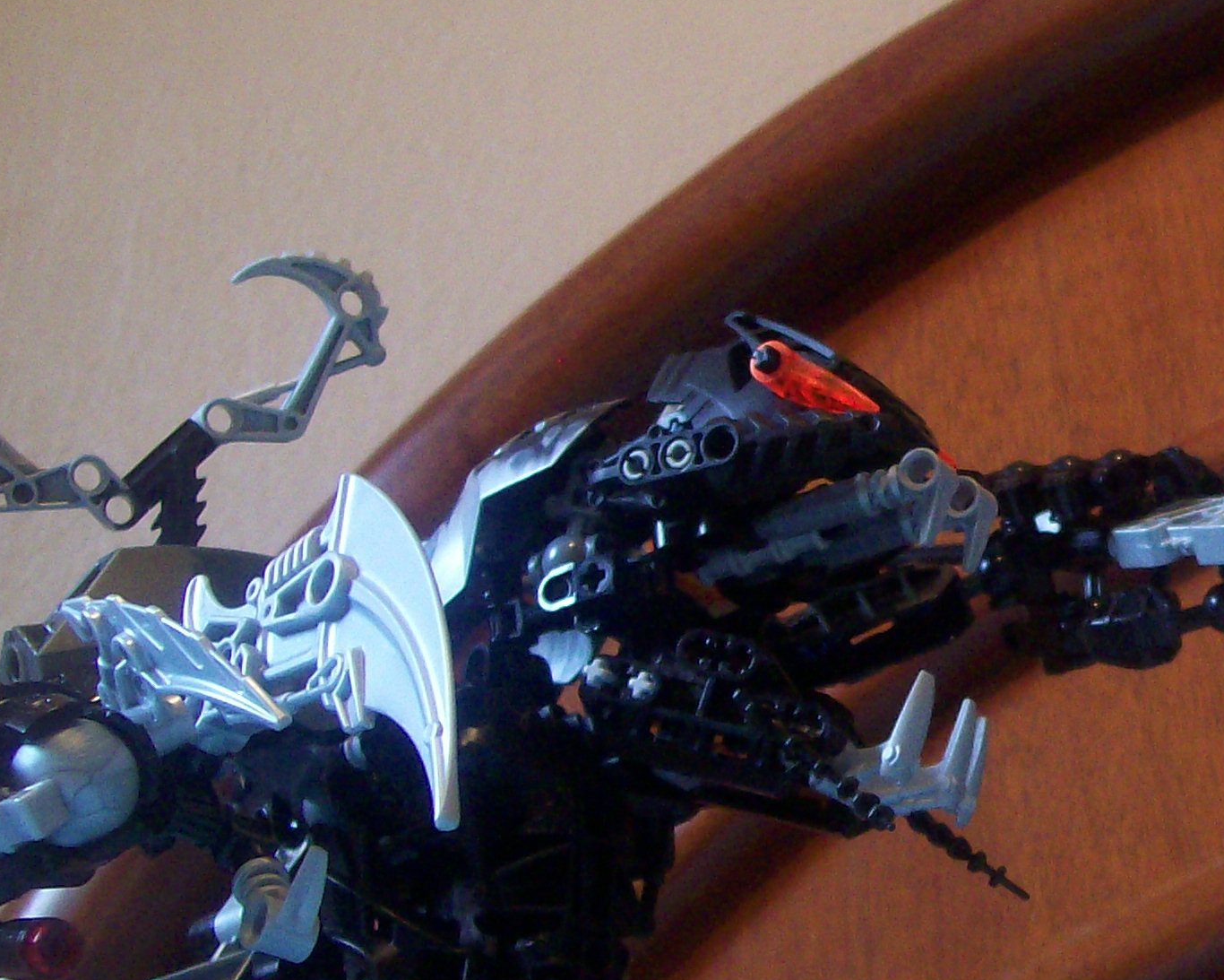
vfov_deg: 19.4
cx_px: 1168
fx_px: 2862
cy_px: 510
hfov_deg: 23.3
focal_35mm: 79
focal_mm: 6
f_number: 2.7
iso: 160
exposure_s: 1/8
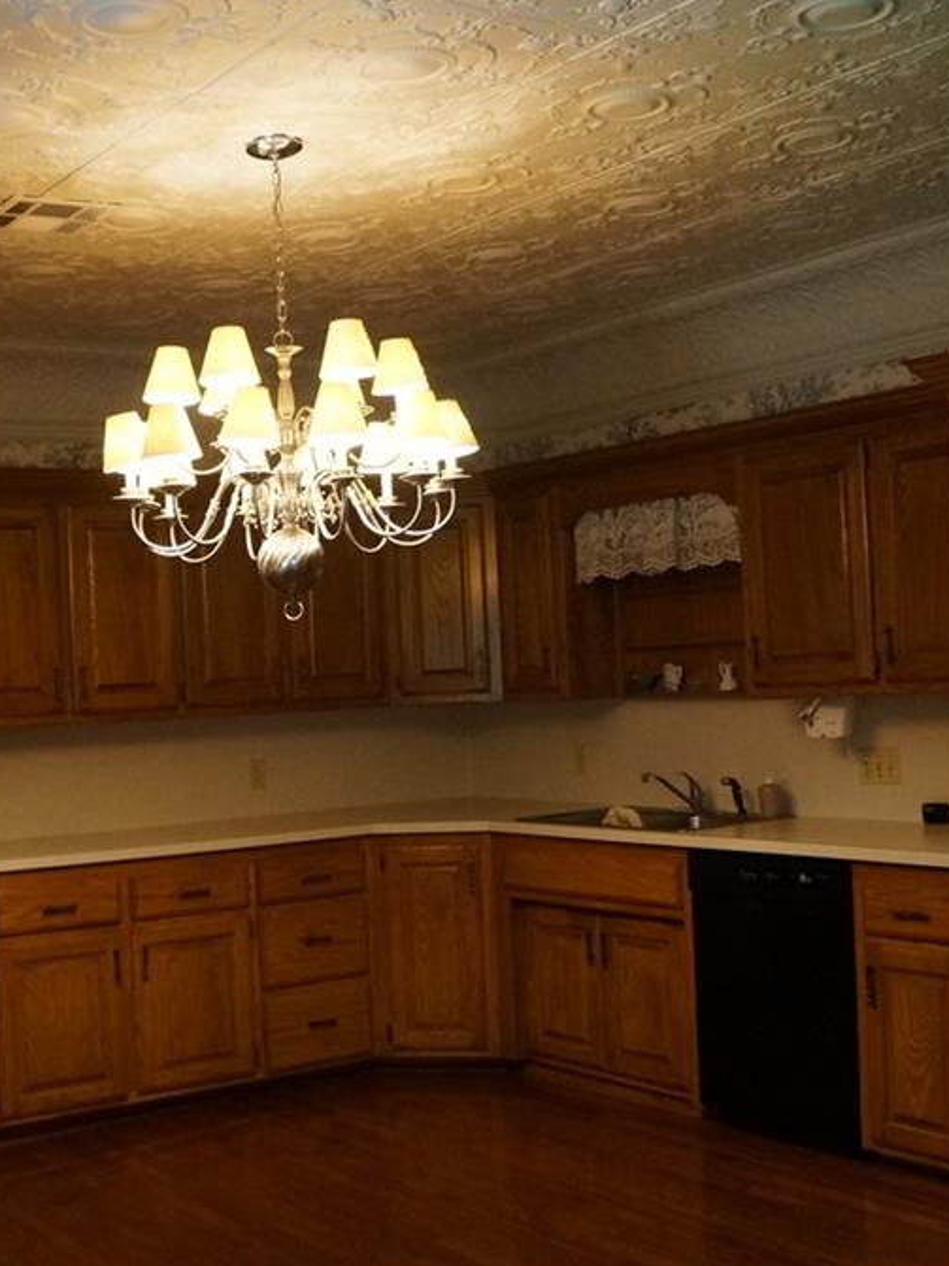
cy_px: 628
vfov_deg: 43.0
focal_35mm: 44
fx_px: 1609
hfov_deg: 32.6
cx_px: 309
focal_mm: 20
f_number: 3.5
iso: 2500
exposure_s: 1/160
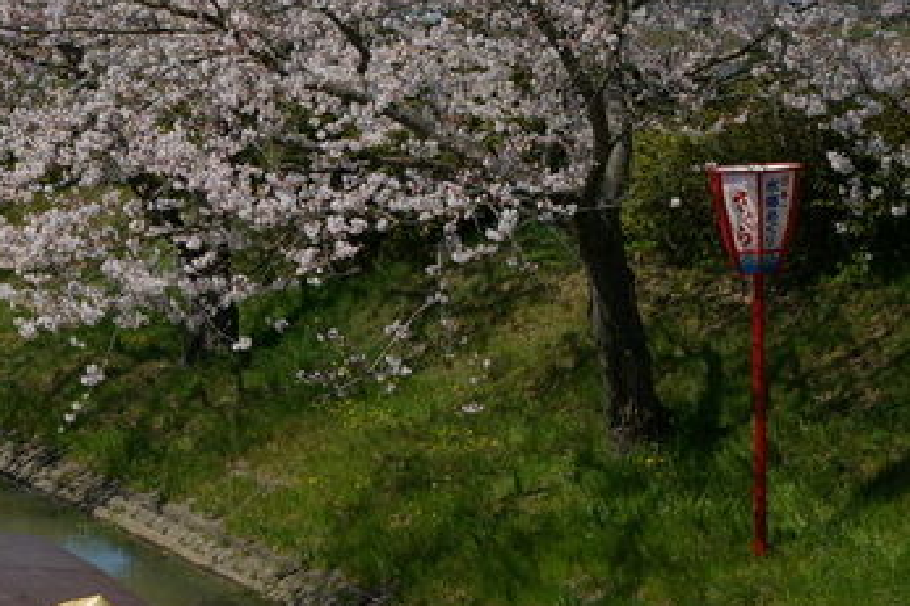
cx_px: 138
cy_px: 323
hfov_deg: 15.2
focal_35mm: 134
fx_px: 3385
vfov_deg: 10.2
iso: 200
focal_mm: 38
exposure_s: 1/750
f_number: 6.7
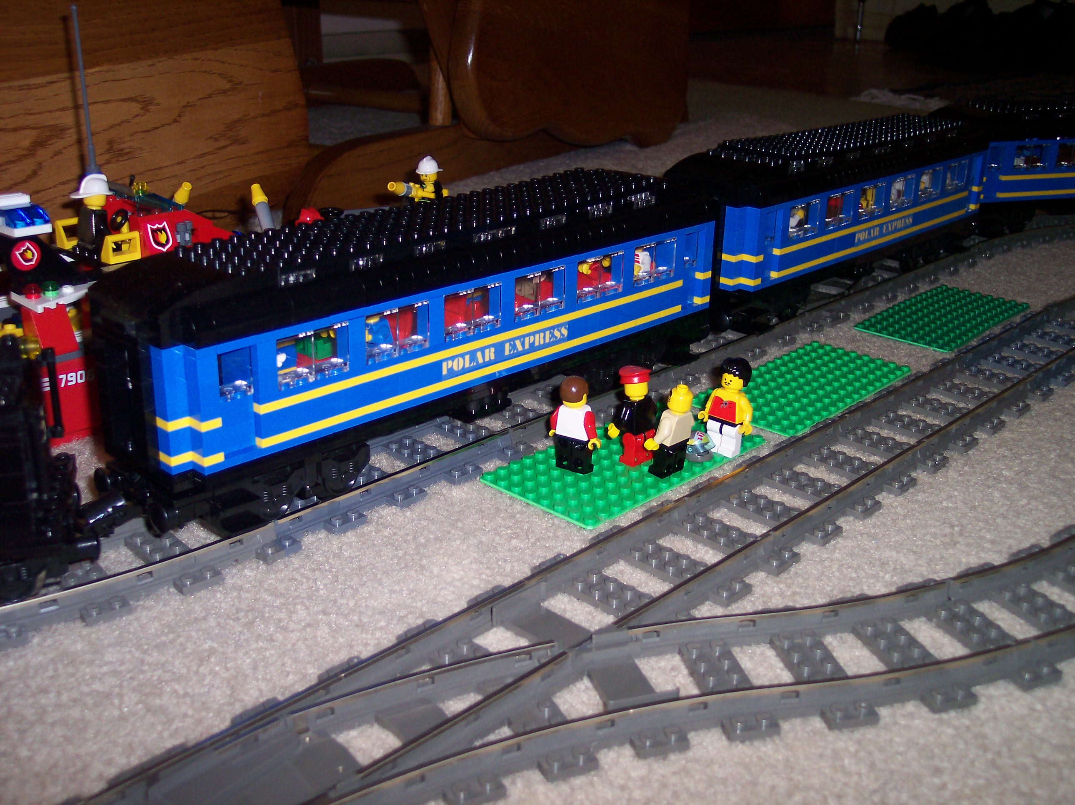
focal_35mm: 38
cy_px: 402
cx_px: 538
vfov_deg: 37.7
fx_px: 1179
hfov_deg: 49.0
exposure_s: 1/30
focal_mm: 8
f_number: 2.8
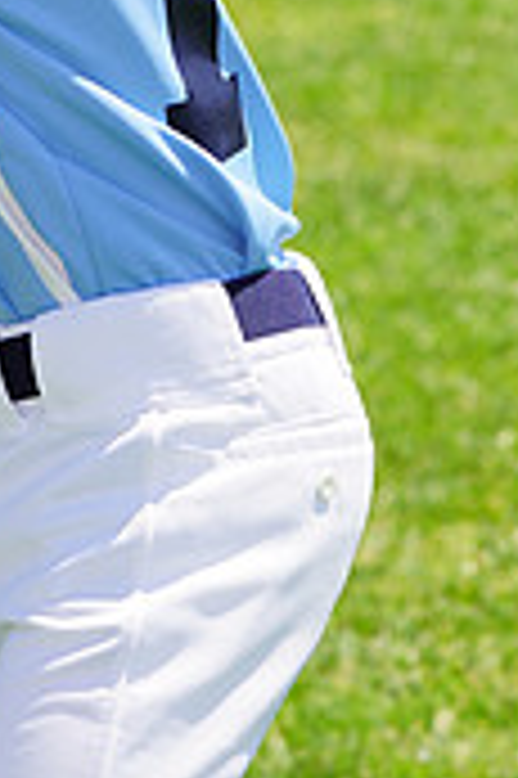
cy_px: -459
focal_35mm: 543
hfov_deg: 2.5
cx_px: -23
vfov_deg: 3.8
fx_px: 11742
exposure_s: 1/200
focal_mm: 162
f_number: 9
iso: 100
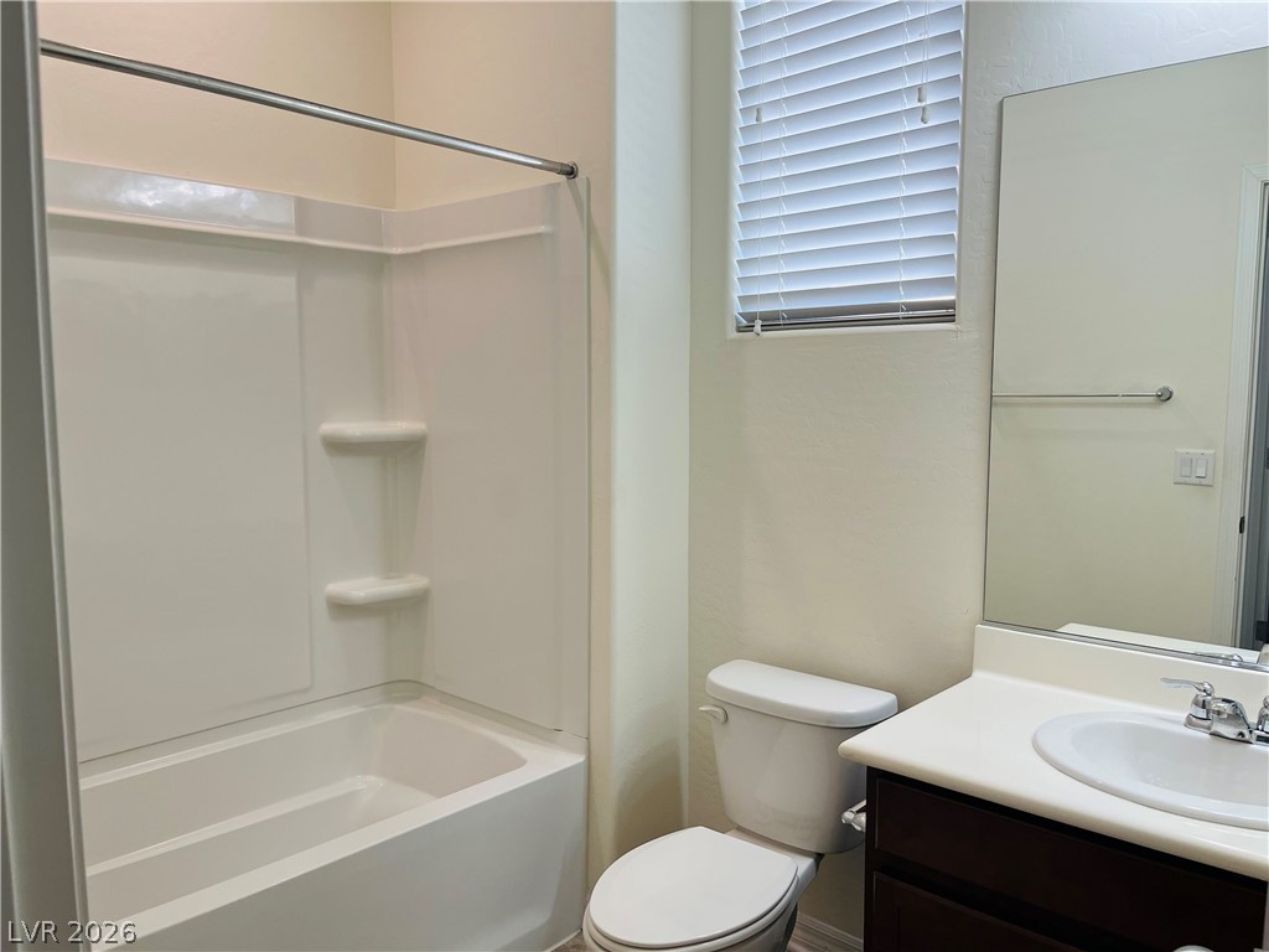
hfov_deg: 67.3
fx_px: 953
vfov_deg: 53.1
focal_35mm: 26
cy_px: 476
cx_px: 634
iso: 50
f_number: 1.6
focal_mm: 5.1
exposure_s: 1/120
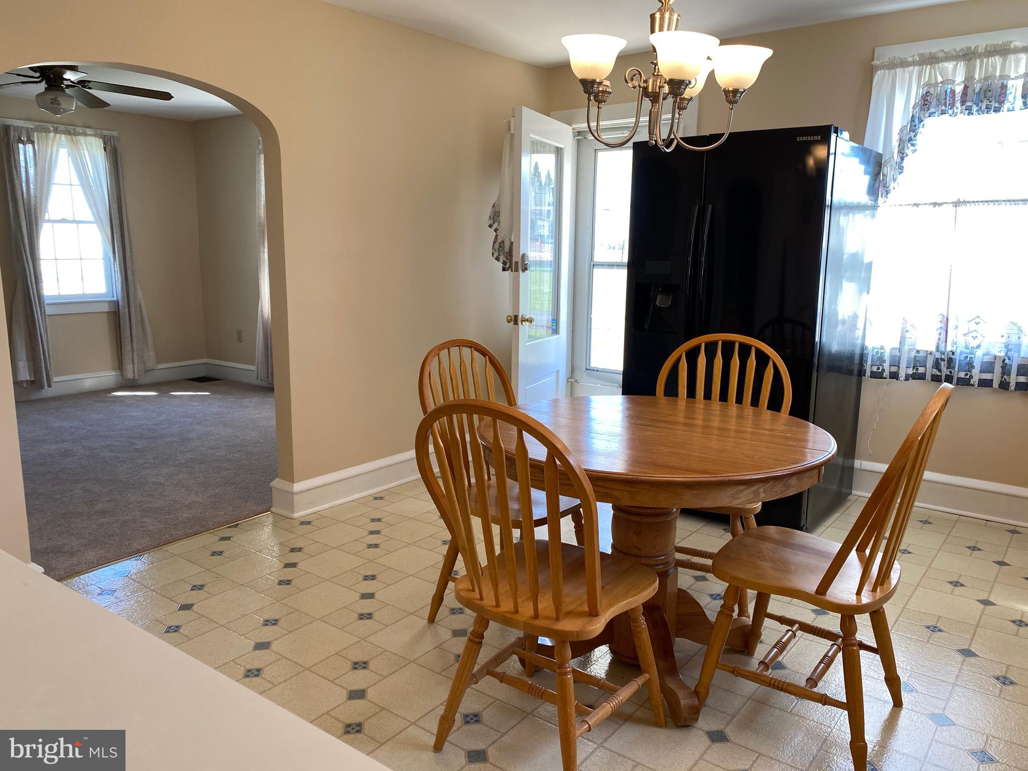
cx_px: 514
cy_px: 386
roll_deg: +0.5
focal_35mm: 26
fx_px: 772
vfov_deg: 53.1
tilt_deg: -13.4
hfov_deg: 67.3
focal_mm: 4.25
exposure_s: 1/120
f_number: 1.8
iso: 40
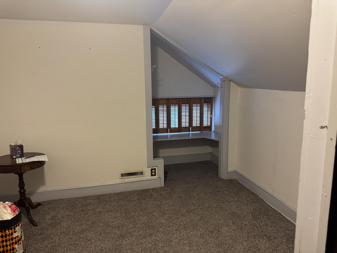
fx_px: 234
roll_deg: +1.1
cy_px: 126
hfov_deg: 71.6
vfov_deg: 56.8
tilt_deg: -8.7
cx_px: 168
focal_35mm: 24
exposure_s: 1/60
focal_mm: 6.76
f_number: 1.78
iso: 400
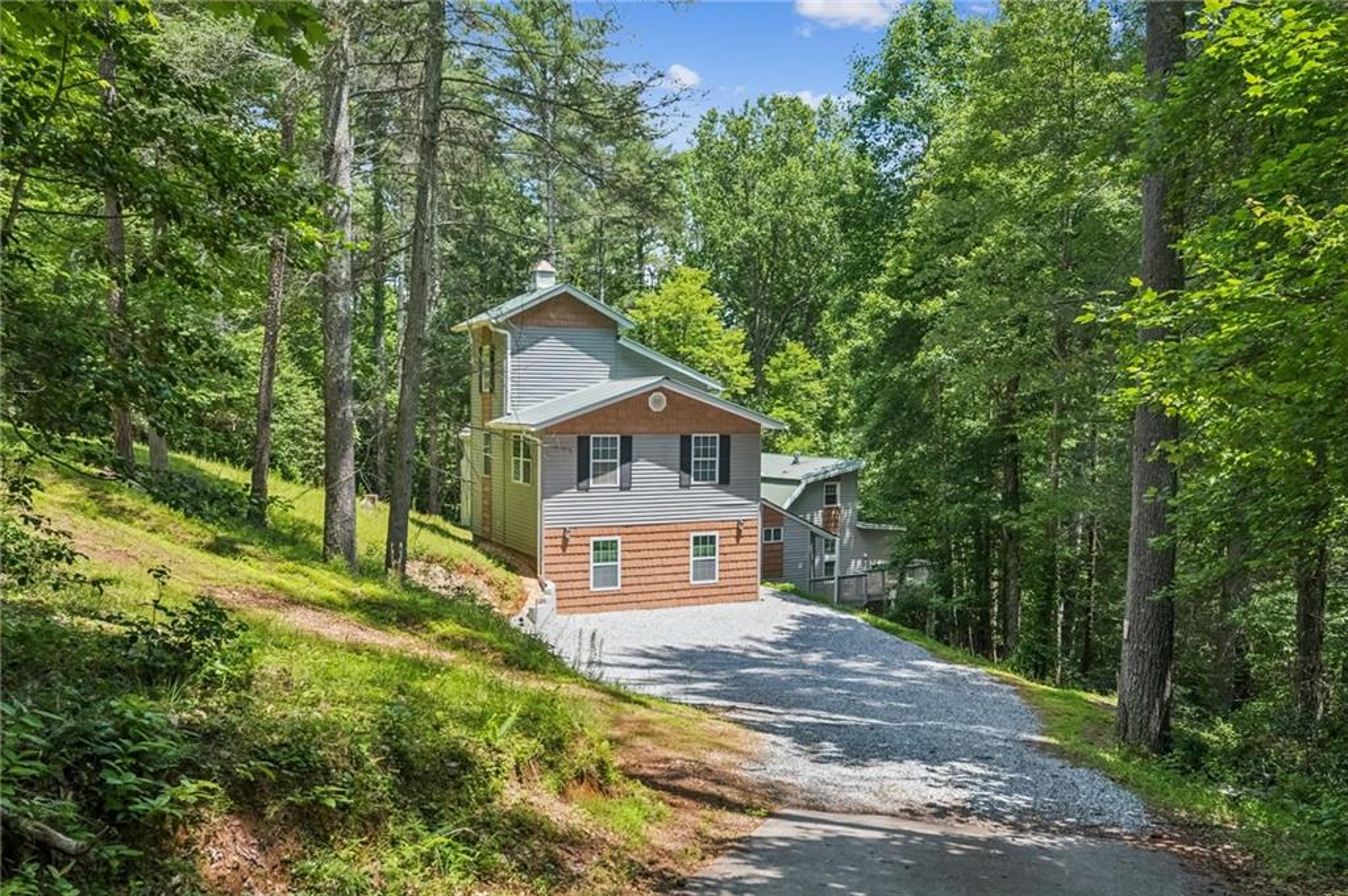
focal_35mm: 30
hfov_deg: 62.0
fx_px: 1122
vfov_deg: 43.5
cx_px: 674
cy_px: 448
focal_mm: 20
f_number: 8
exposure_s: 1/400
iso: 400
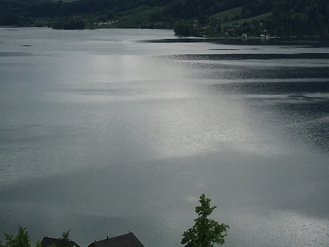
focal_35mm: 75
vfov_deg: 18.7
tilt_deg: +1.2
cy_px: -41
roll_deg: +1.1
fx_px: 713
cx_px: 6
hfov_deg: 24.9
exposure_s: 1/1166
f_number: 2.2
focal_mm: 4.15
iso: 25
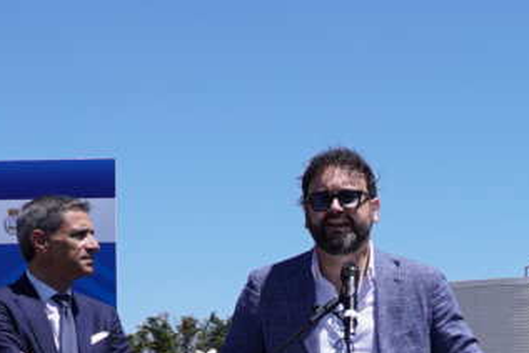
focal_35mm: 113
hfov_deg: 18.0
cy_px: 419
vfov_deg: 11.9
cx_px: 380
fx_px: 1662
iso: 100
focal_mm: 28
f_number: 14
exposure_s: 1/125
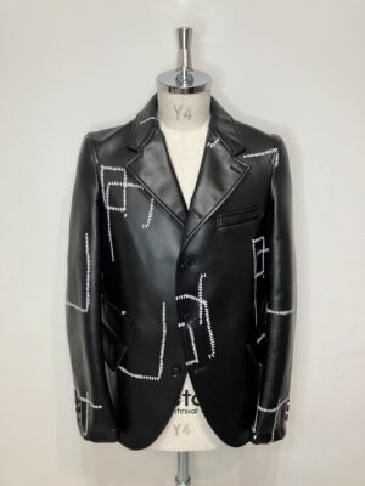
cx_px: 182
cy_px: 243
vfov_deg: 63.4
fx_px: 394
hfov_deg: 49.7
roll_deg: +0.6
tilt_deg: -12.8
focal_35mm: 28
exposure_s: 1/50
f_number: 1.8
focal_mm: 3.99
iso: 125
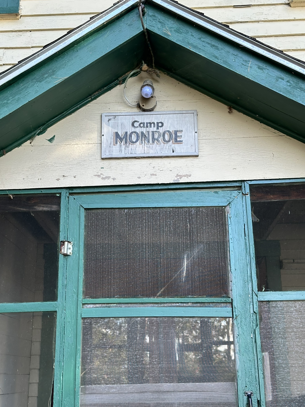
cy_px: 204
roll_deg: +0.2
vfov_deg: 39.7
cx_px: 152
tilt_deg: +17.6
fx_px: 564
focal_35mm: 48
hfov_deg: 30.3
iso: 50
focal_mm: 6.86
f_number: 1.78
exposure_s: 1/172
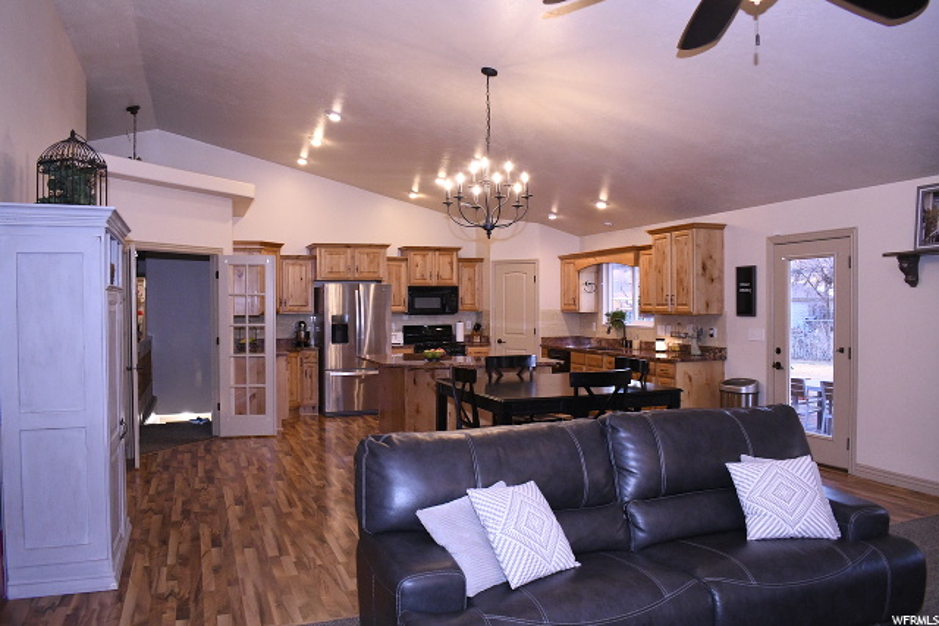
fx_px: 704
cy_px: 313
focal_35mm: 27
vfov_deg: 48.0
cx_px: 470
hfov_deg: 67.4
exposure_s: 1/200
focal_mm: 18
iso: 5000
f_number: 5.6
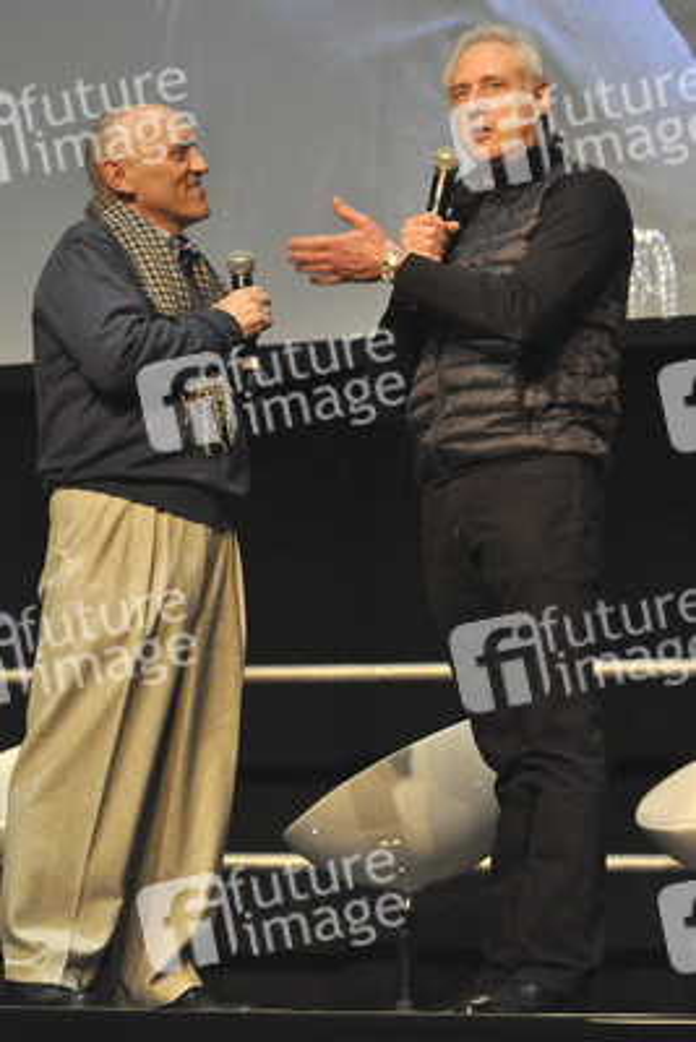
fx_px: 3042
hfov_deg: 13.1
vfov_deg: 19.4
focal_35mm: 105
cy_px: 521
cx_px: 348
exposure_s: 1/125
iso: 3200
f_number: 5.6
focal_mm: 70
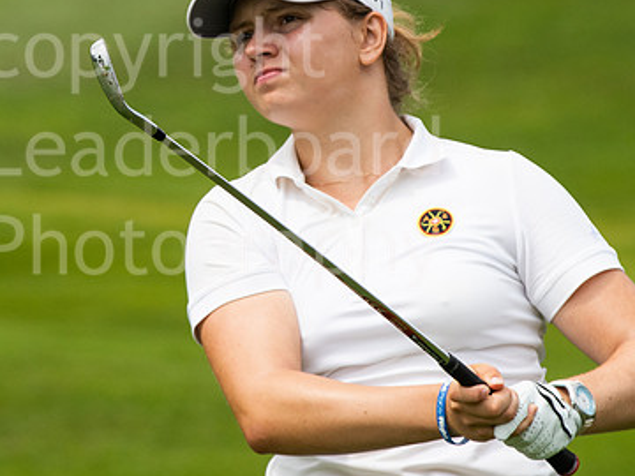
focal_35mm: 907
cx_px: 215
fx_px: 16638
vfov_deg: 1.6
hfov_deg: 2.2
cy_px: 163
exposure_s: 1/2000
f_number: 6.3
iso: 640
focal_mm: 390
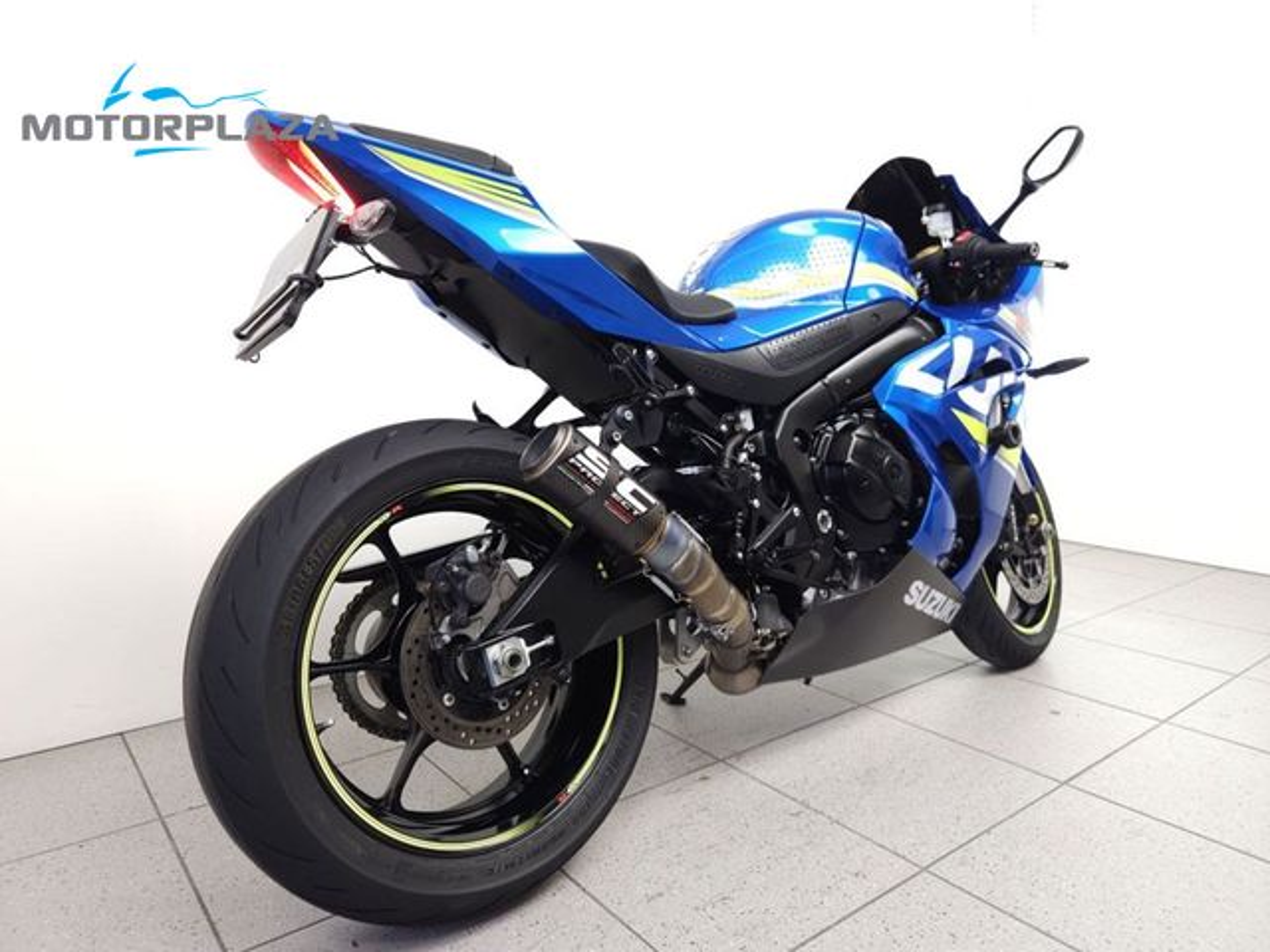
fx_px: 844
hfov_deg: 73.9
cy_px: 476
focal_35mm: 23
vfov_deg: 58.9
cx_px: 635
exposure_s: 1/30
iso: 100
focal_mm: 5.4
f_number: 1.8
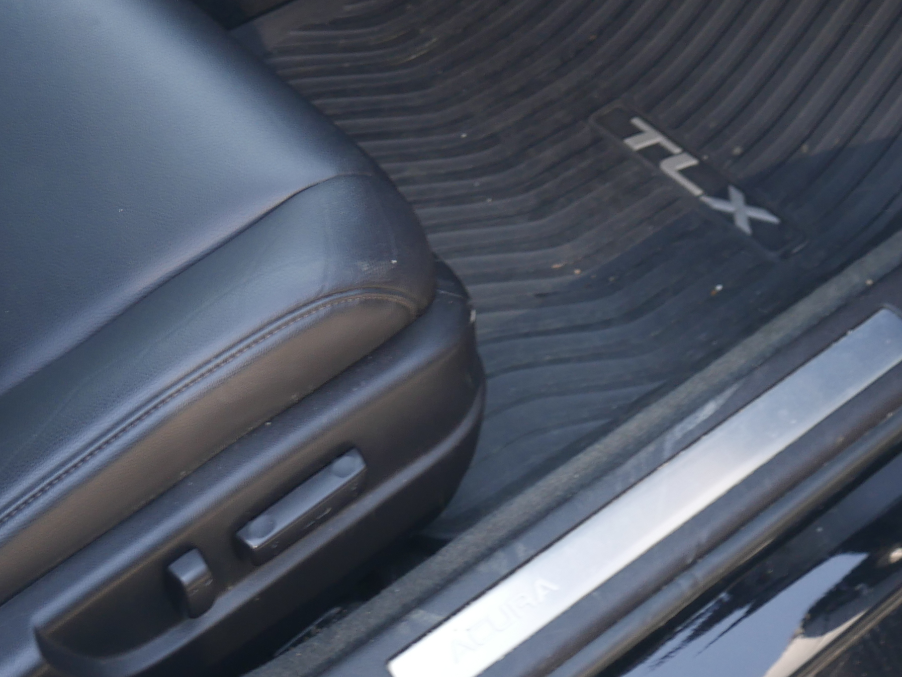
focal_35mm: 81
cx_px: 280
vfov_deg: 17.3
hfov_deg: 24.0
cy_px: -161
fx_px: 2111
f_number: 3.6
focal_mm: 16
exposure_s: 1/125
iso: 200
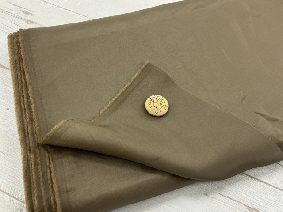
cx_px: 142
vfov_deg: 48.2
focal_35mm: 29
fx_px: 237
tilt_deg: -62.0
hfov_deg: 61.7
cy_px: 106
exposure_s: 1/60
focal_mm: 3
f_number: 1.8
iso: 64
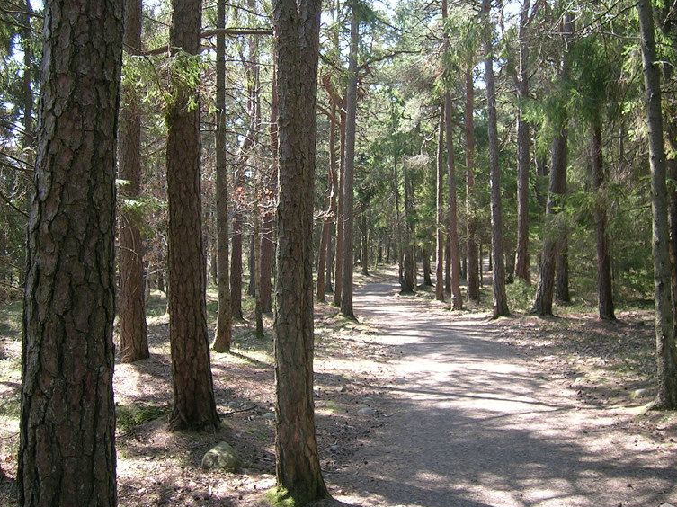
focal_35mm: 40
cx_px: 351
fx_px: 782
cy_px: 230
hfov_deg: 46.8
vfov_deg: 35.9
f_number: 2.8
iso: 50
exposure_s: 1/89.2
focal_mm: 5.4
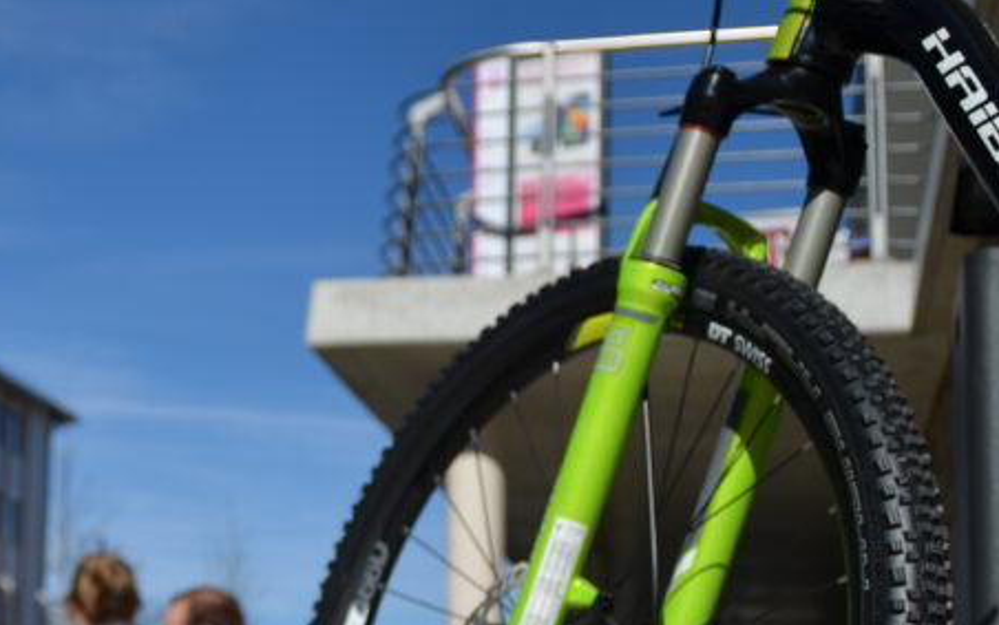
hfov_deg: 26.0
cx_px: 49
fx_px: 2070
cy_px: 457
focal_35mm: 76
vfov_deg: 17.1
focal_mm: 22
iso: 100
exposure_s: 1/2500
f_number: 3.5
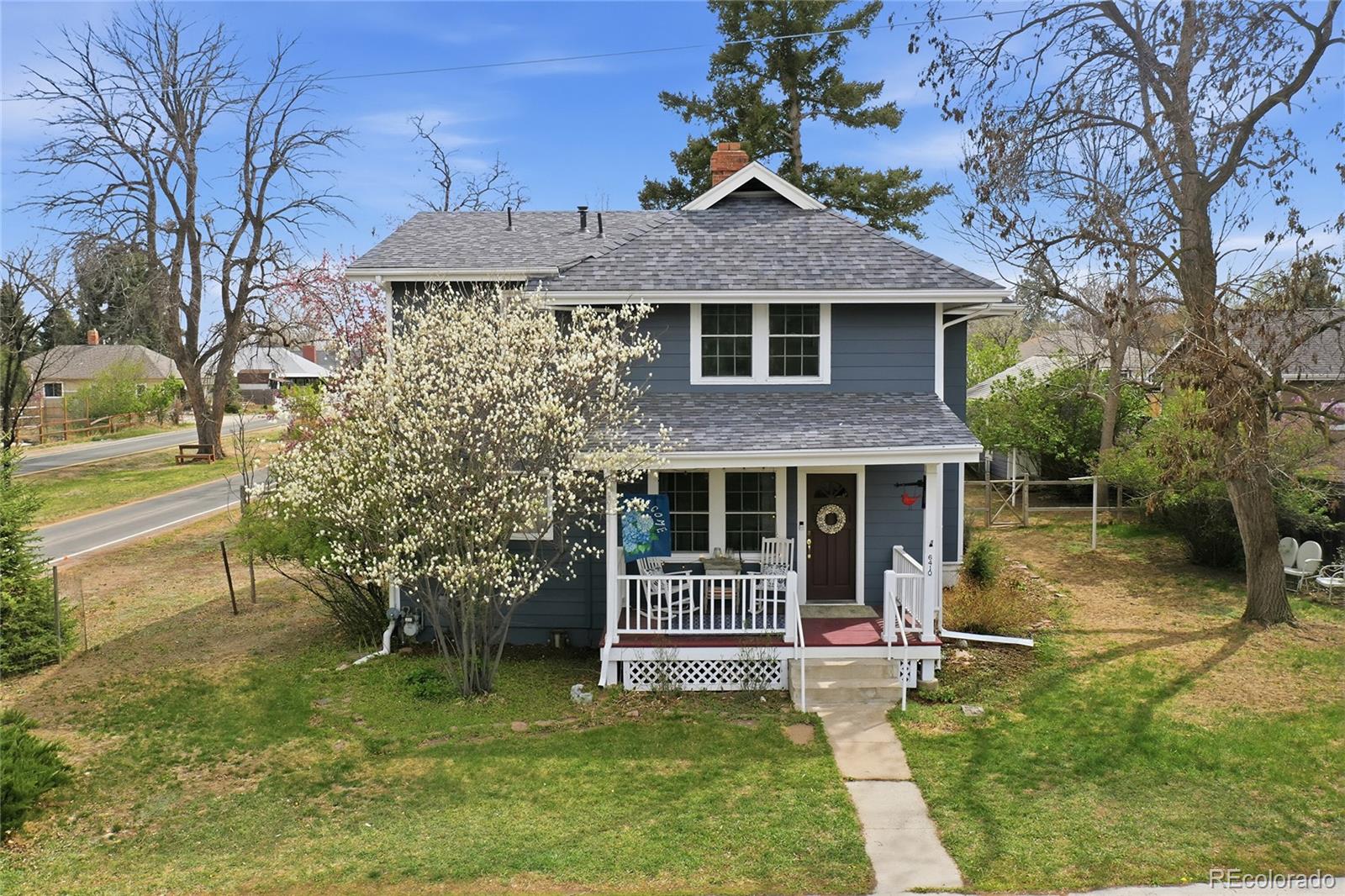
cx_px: 672
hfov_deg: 65.5
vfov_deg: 46.4
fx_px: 1046
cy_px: 448
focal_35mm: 28
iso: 100
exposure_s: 1/400
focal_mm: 10.3
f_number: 5.6
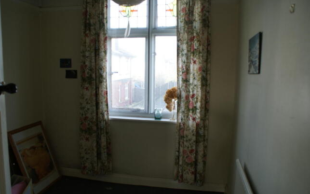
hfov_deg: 66.5
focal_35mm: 28
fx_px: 237
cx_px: 153
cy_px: 102
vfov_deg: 44.5
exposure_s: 1/40
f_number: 4.5
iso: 100
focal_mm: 18
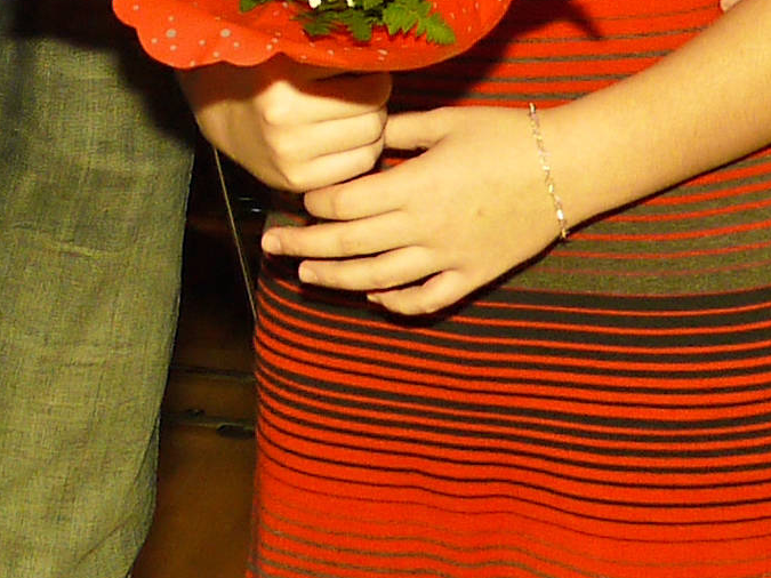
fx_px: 3697
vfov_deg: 8.4
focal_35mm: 166
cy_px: -661
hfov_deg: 11.9
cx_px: 307
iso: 400
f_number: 5
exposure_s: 1/125
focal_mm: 14
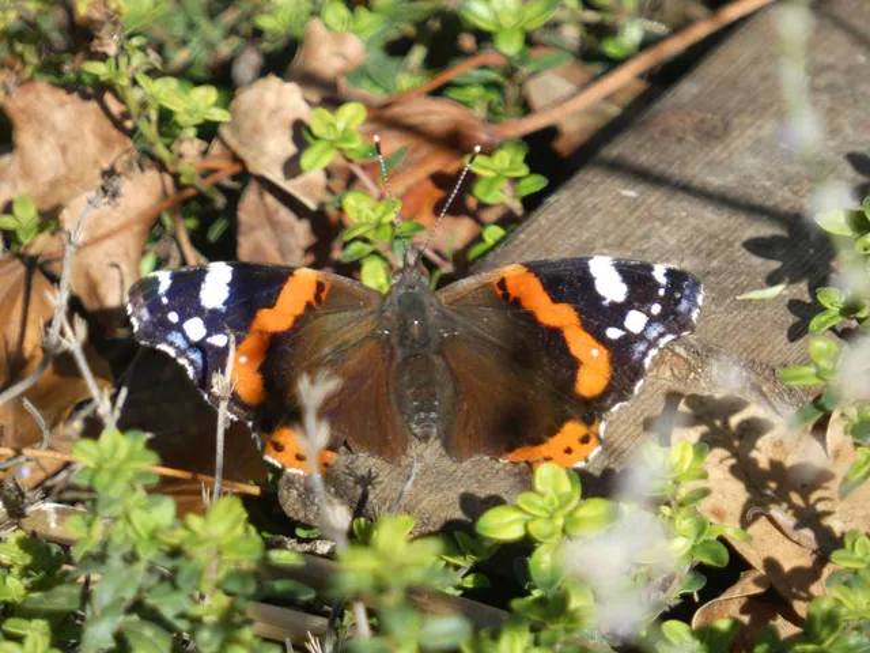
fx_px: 27294
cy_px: 326
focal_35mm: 1086
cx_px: 435
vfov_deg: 1.4
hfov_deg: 1.8
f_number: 5.7
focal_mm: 194.6
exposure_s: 1/125
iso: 100
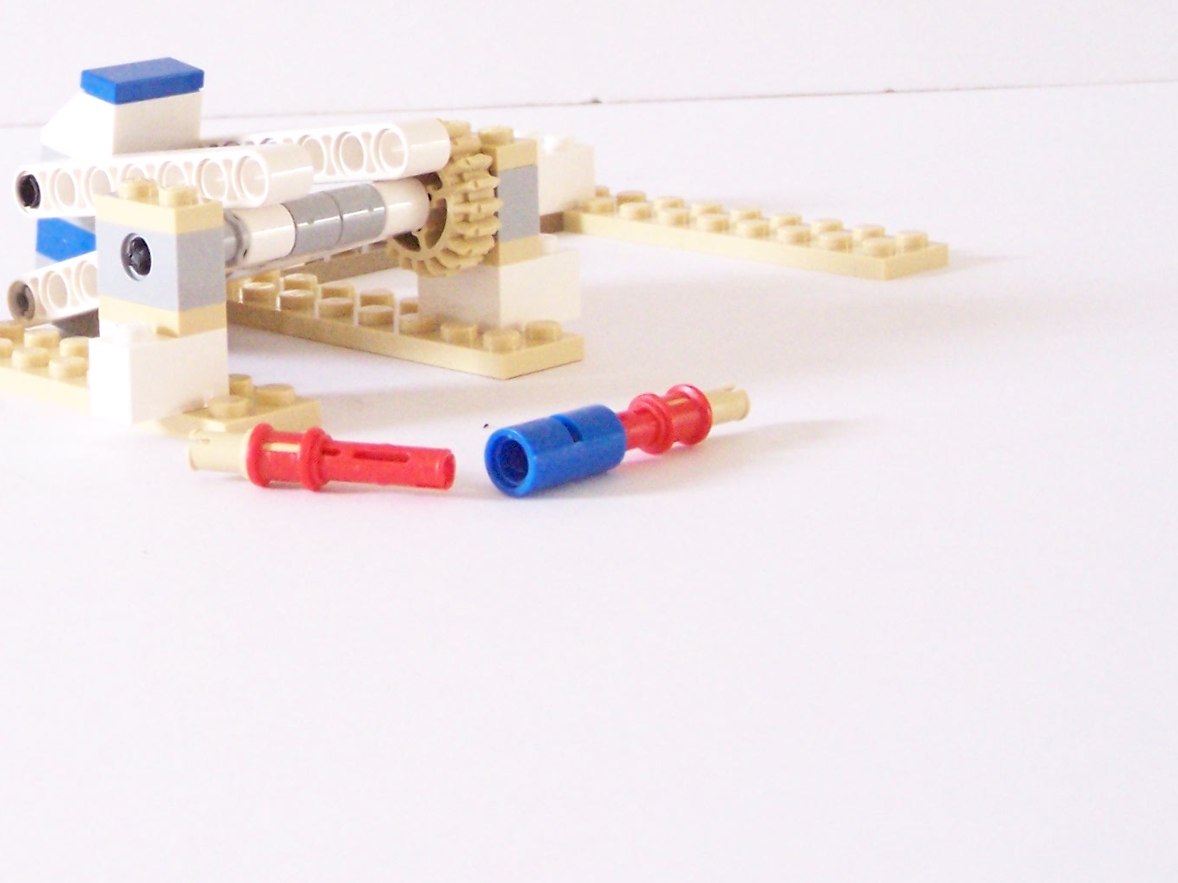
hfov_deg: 20.1
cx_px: 146
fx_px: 3266
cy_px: 125
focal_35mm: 96
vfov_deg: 15.3
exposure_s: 1/6
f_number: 4
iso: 400
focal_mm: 8.5
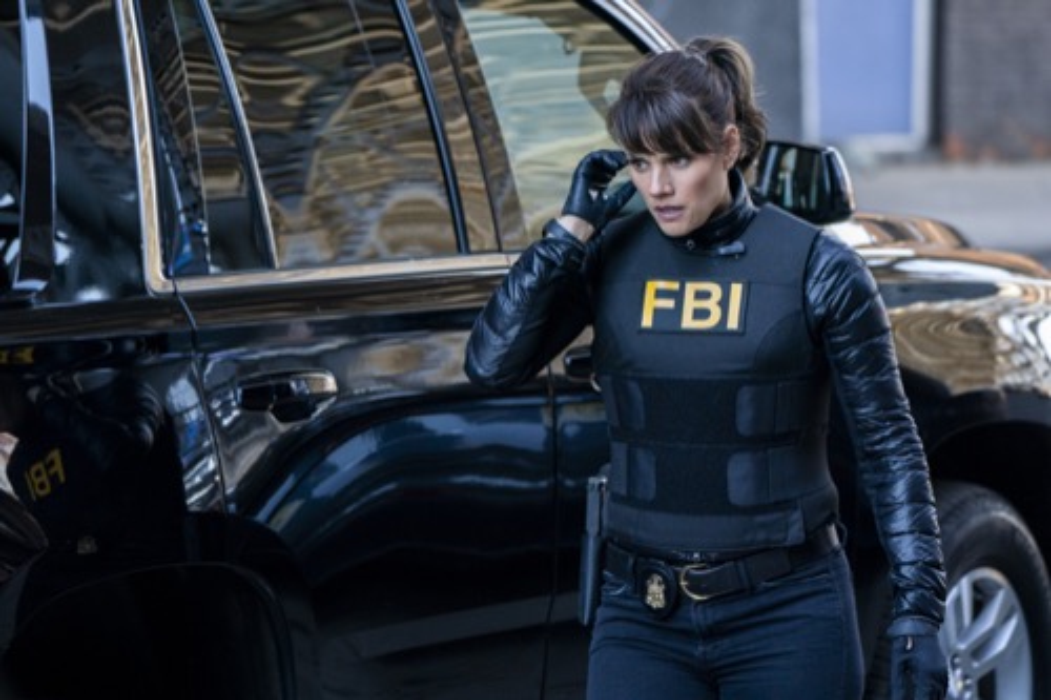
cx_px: 526
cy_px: 350
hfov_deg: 10.6
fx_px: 5662
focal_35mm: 194
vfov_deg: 7.1
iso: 2000
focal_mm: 194
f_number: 5.6
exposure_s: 1/250
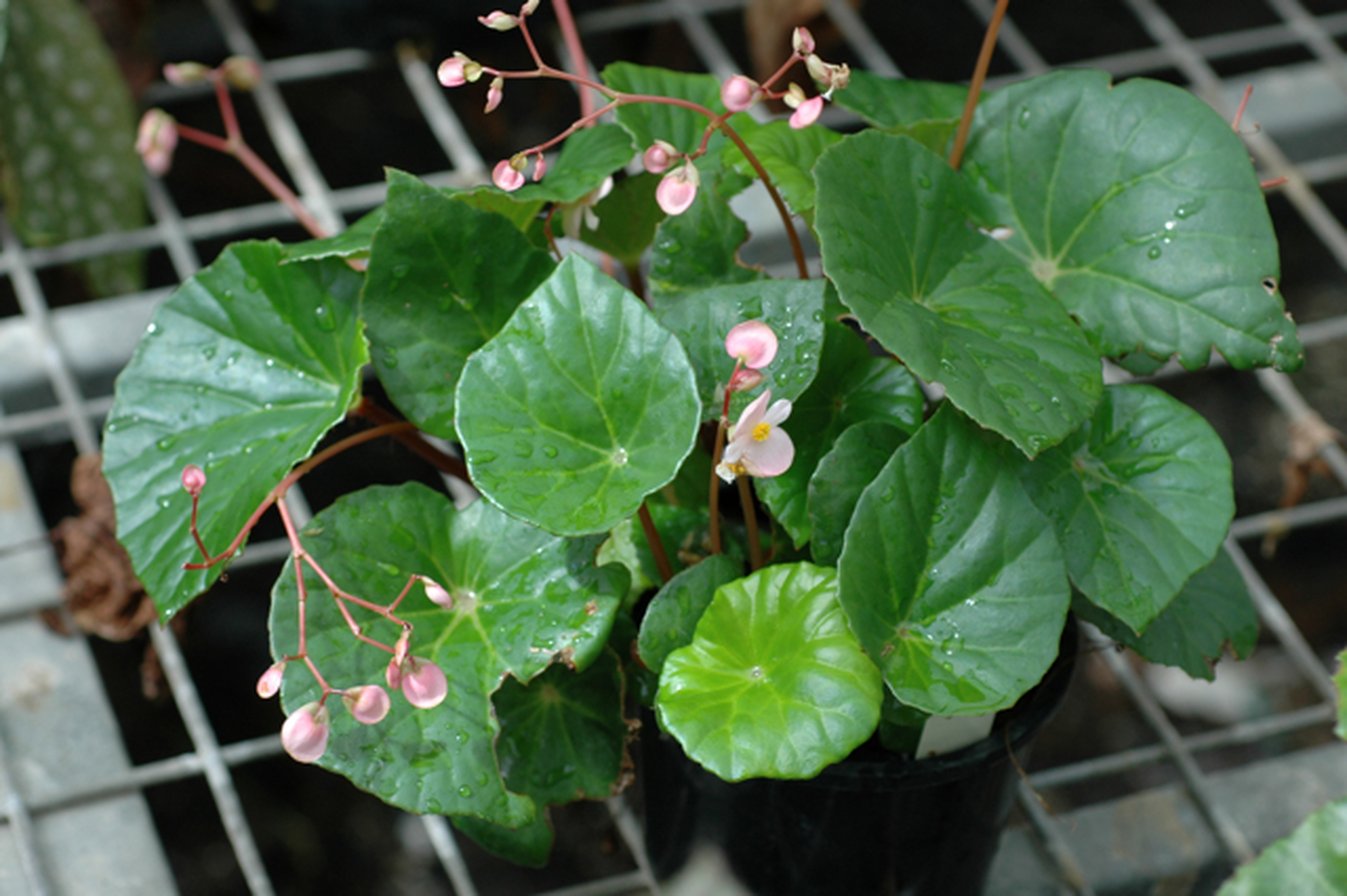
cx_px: 674
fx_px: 3366
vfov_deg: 15.2
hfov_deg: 22.6
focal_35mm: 90
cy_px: 448
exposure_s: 1/100
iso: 200
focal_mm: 60
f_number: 5
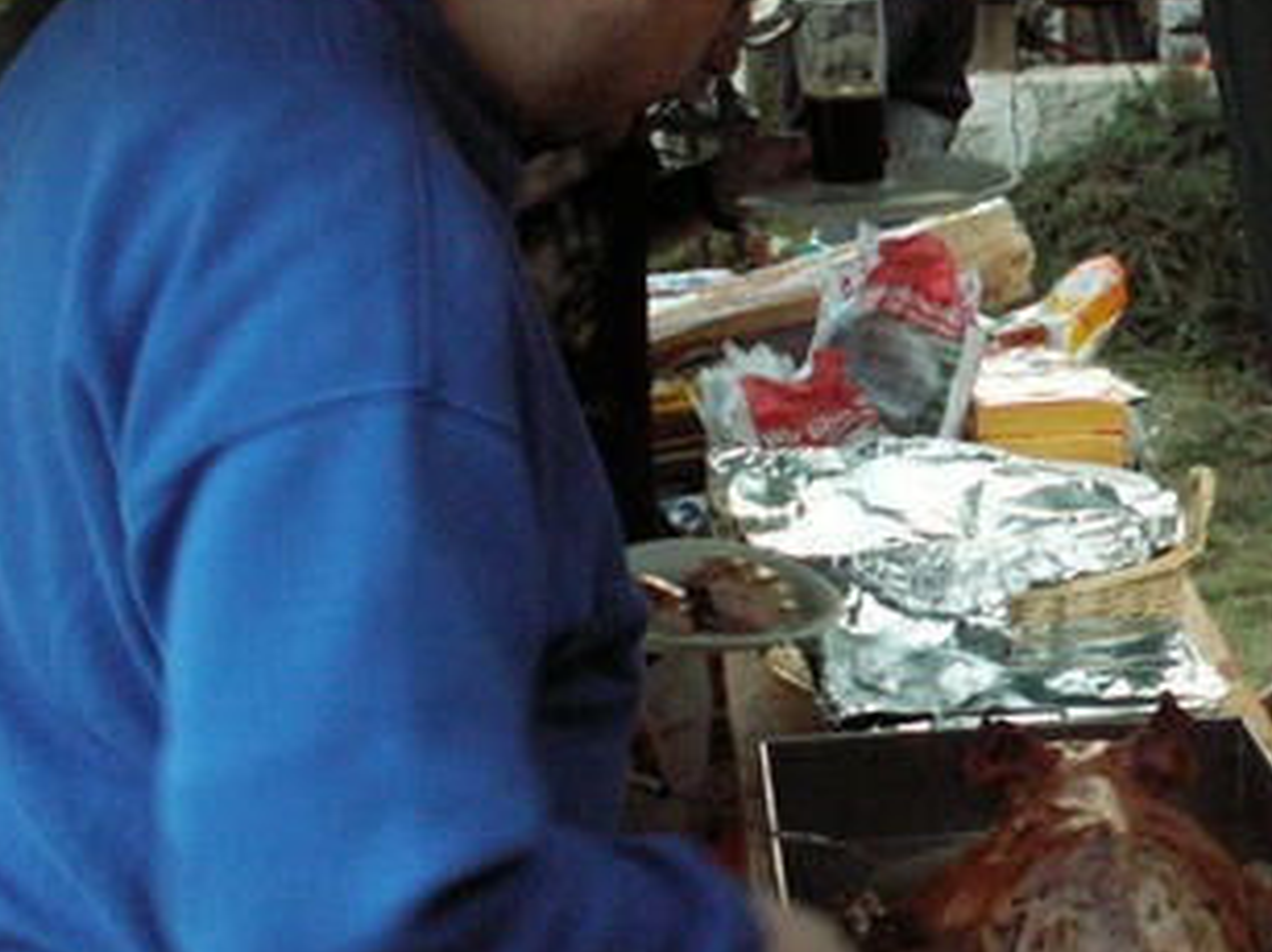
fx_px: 2681
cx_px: 1210
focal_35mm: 73
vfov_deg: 20.1
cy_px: 600
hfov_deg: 25.6
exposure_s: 1/40
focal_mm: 5.86
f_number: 2.8
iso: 160
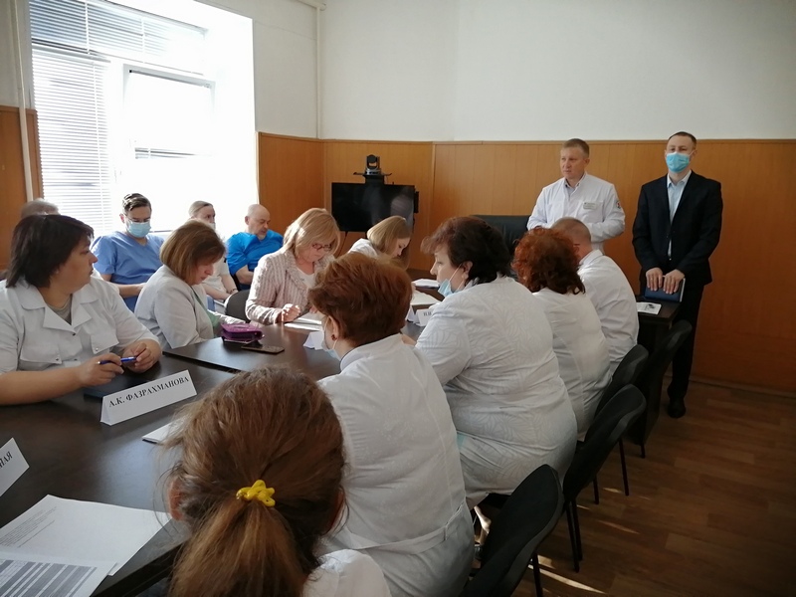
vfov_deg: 53.1
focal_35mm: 26
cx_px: 398
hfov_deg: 67.3
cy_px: 298
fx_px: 598
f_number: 1.8
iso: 80
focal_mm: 3.62
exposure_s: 1/100
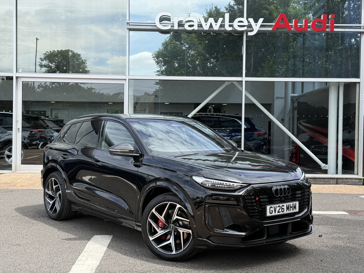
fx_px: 505
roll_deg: -1.1
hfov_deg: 39.7
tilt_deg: -0.3
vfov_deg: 30.3
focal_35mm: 48
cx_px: 182
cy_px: 136
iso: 100
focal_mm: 6.76
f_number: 1.78
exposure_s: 1/1980
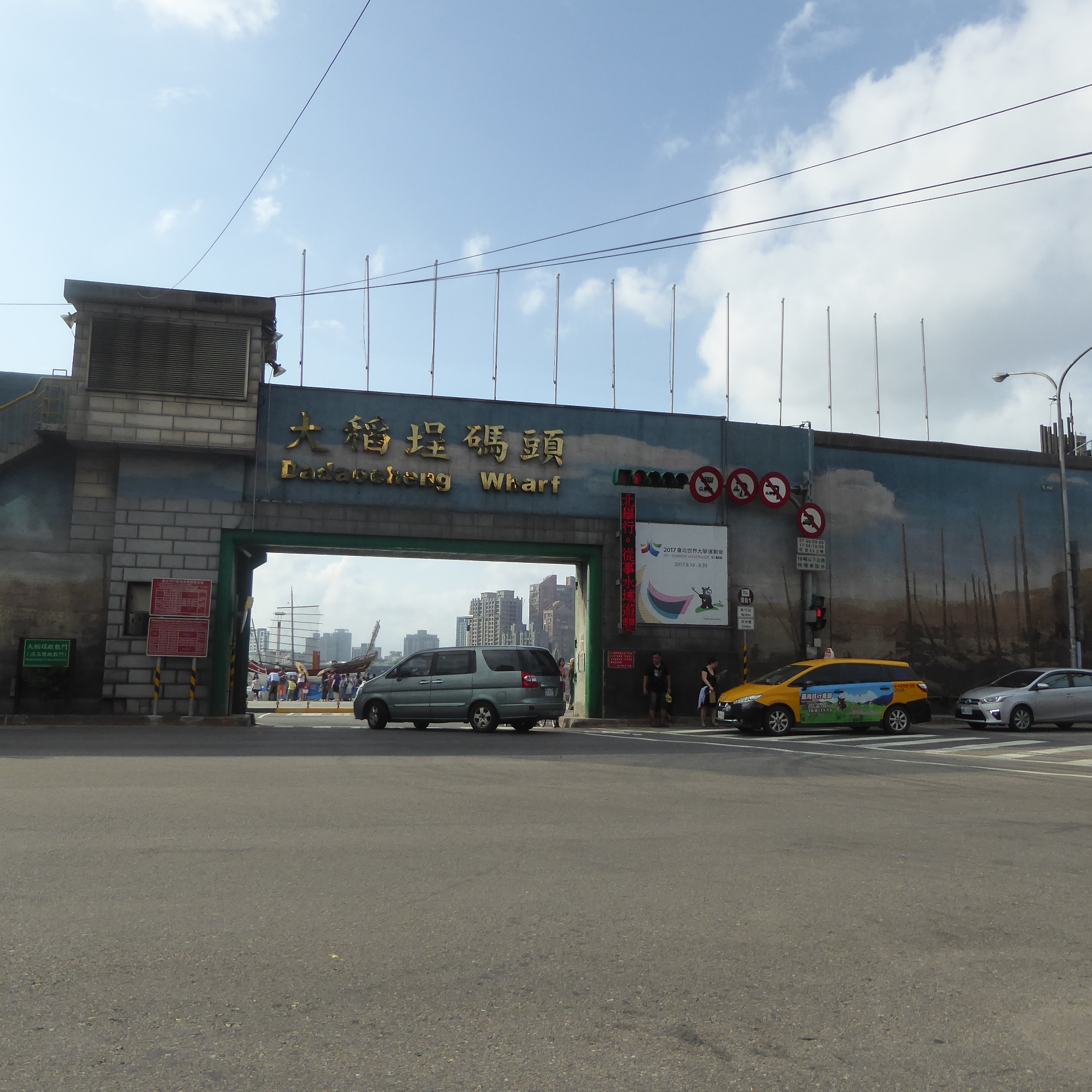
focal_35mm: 30
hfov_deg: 54.0
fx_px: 1071
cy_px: 544
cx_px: 584
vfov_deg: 54.0
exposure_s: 1/1600
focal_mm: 4.3
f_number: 3.3
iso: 160
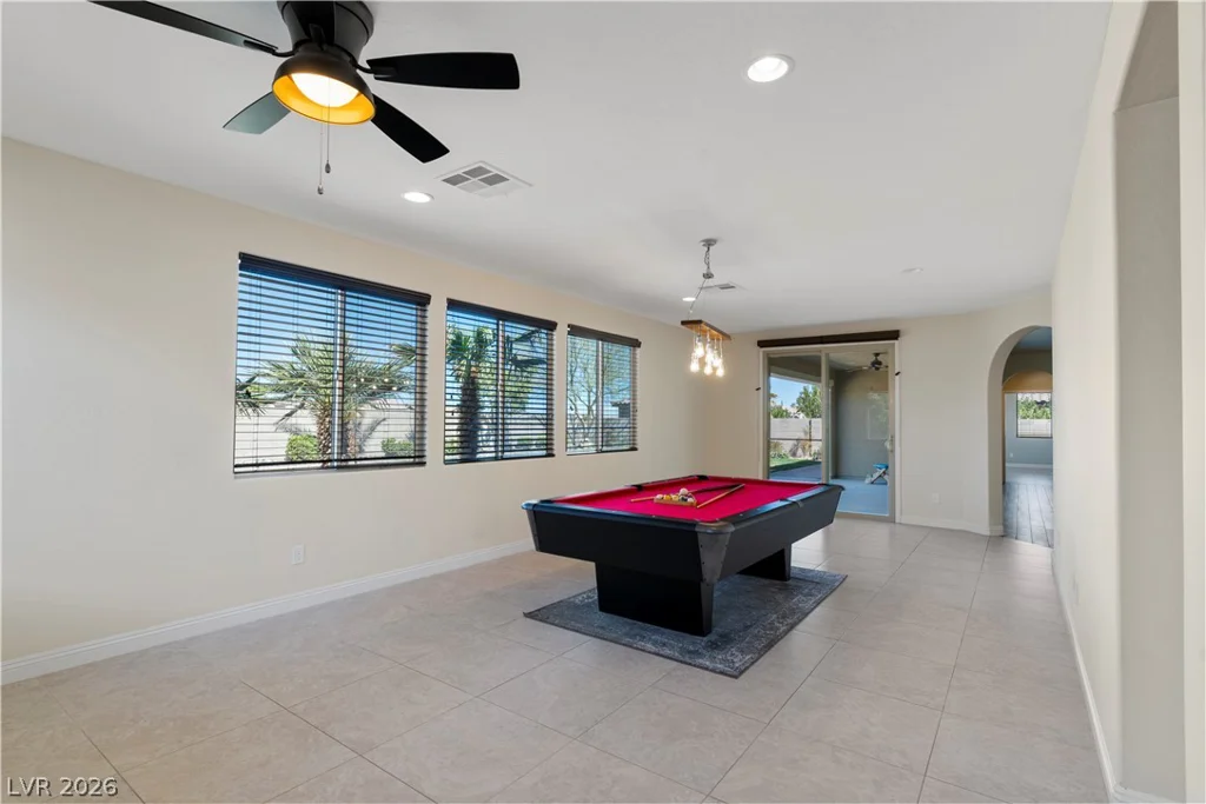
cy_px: 402
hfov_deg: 93.3
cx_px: 603
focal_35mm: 17
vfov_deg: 70.5
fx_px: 570
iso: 500
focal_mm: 17
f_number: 8
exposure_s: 1/10
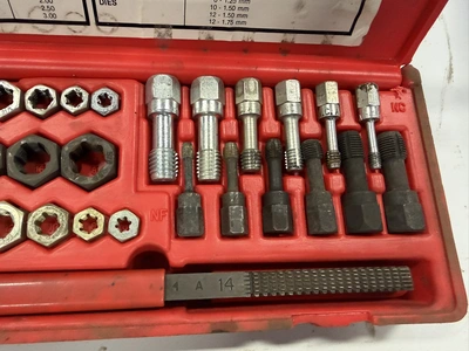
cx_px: 234
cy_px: 176
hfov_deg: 71.6
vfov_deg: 56.8
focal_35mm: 24
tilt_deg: -73.3
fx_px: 325
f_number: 2.2
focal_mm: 2.22
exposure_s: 1/60
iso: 500
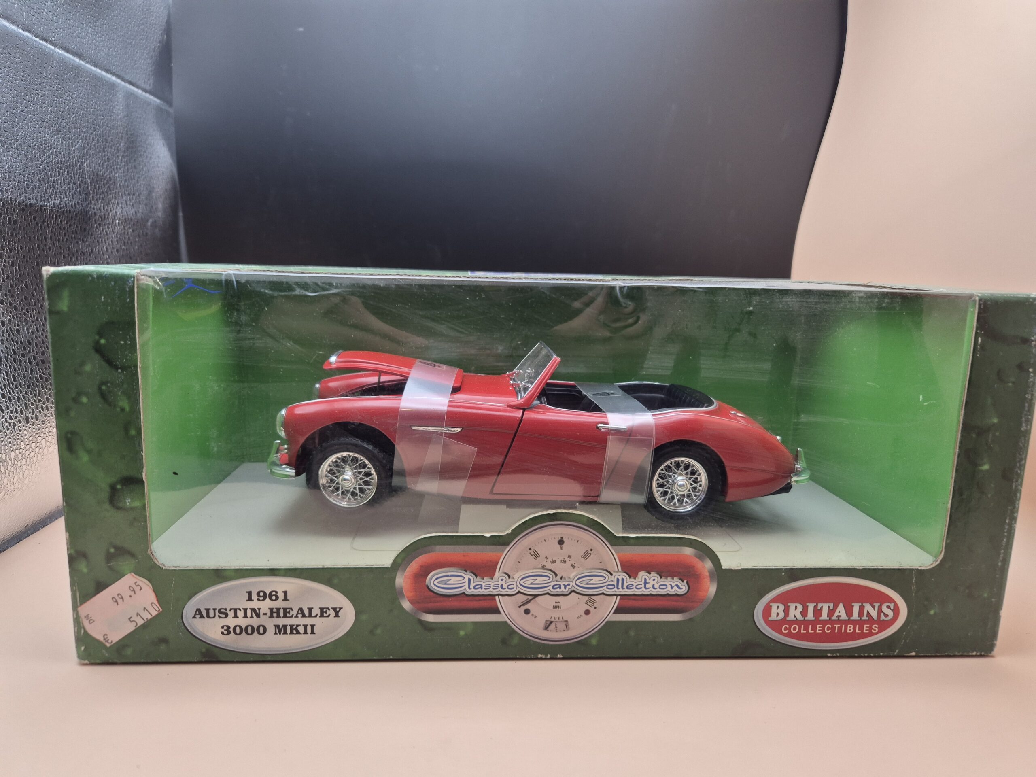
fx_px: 688
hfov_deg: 73.9
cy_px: 388
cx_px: 518
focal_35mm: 23
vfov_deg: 58.9
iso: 80
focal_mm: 5.4
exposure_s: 1/100
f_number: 1.8
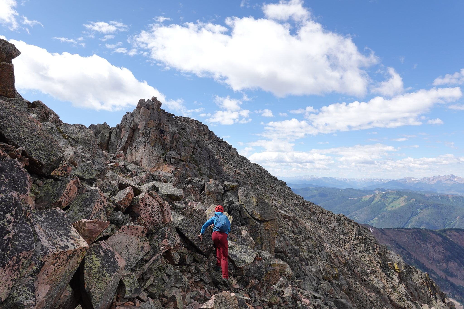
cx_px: 232
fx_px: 309
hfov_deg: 73.7
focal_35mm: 24
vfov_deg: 53.1
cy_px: 154
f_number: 4
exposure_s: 1/500
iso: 100
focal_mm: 9
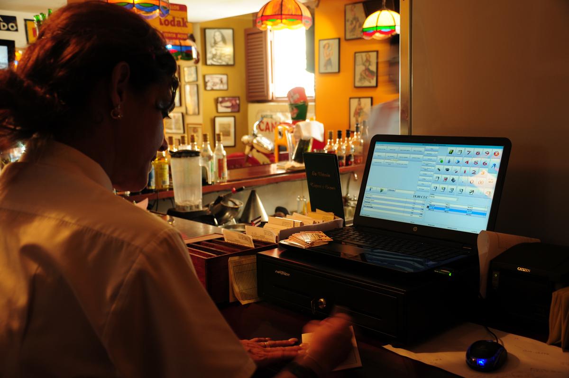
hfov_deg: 51.3
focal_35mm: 38
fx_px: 592
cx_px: 284
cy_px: 189
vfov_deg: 35.4
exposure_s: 1/10
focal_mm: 25
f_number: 4
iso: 200
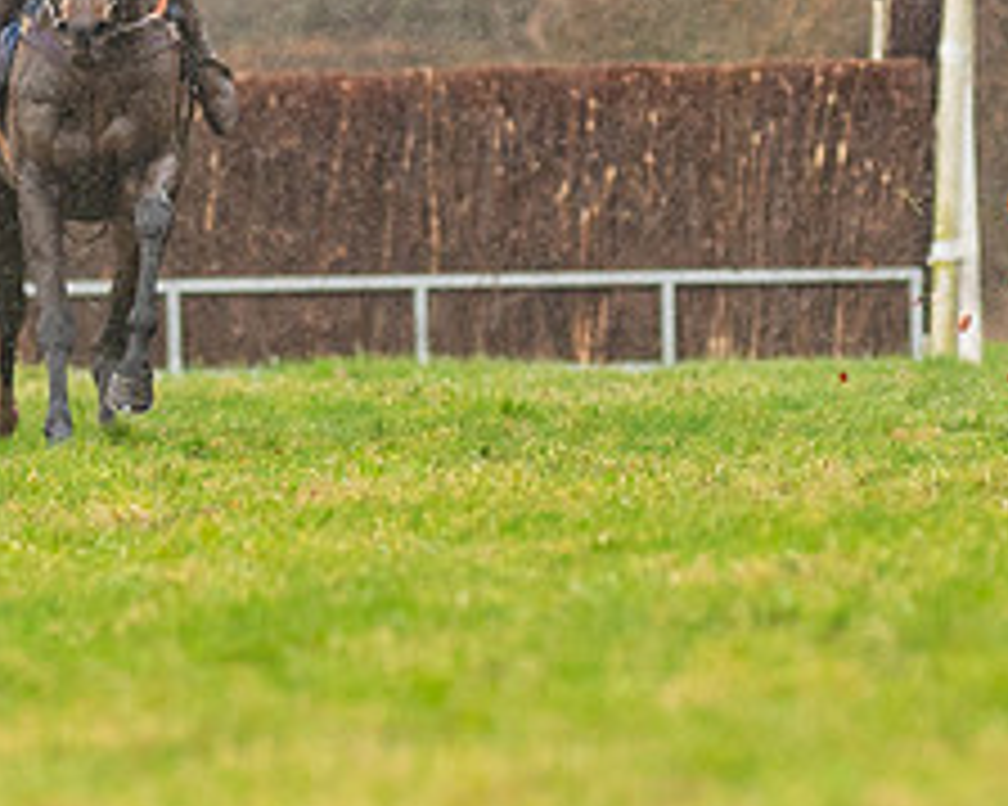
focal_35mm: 1341
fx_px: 39989
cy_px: 78
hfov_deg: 1.4
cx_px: 411
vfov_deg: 1.2
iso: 1000
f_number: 5
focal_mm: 300
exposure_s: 1/1000
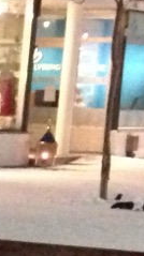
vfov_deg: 8.9
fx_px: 1640
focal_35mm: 241
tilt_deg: -10.0
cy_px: 296
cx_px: -498
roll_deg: -1.9
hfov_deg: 4.5
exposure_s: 1/15
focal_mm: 4.12
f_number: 2.4
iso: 800
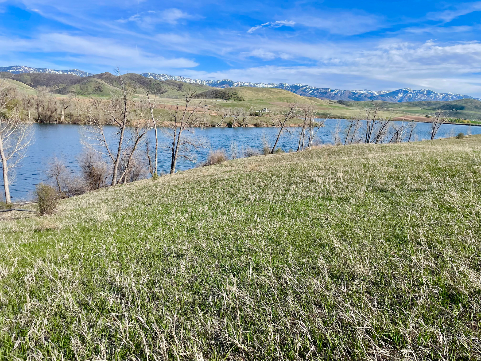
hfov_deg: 67.3
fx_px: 361
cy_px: 180
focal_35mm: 26
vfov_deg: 53.1
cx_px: 240
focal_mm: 4.2
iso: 32
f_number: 1.6
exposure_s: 1/3040
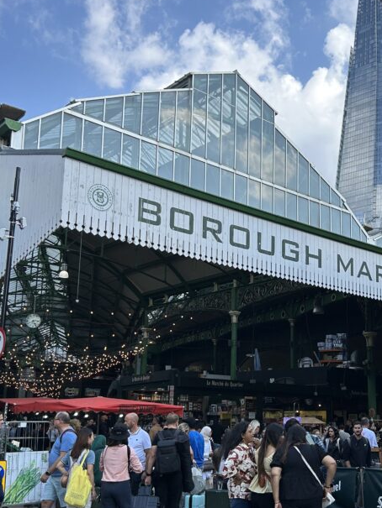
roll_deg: -2.4
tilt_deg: +9.7
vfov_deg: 42.8
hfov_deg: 32.5
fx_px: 647
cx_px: 269
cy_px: 296
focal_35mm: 44
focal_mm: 5.7
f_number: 1.5
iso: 50
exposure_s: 1/2353
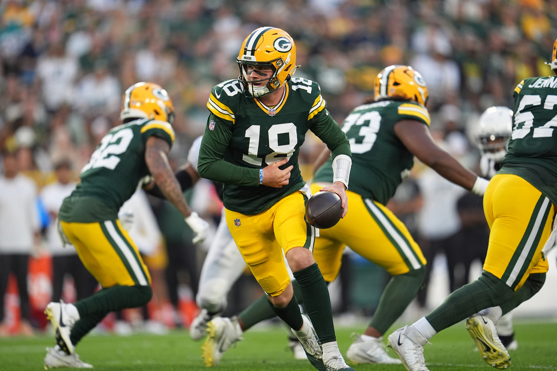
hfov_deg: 5.2
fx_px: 6187
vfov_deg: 3.4
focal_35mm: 400
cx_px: 278
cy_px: 186
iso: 2000
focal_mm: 400
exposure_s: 1/2500
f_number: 2.8
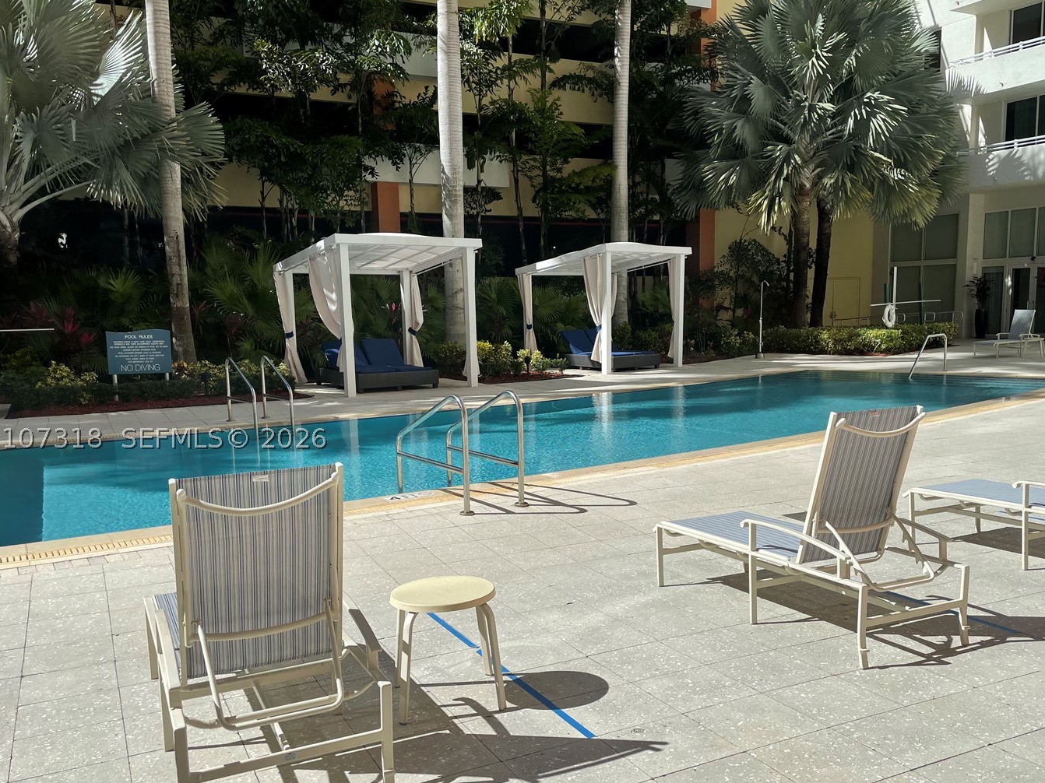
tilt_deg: -8.0
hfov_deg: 58.3
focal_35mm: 31
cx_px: 565
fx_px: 936
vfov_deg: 45.3
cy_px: 438
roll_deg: +1.0
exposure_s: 1/4292
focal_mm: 4.2
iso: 32
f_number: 1.6
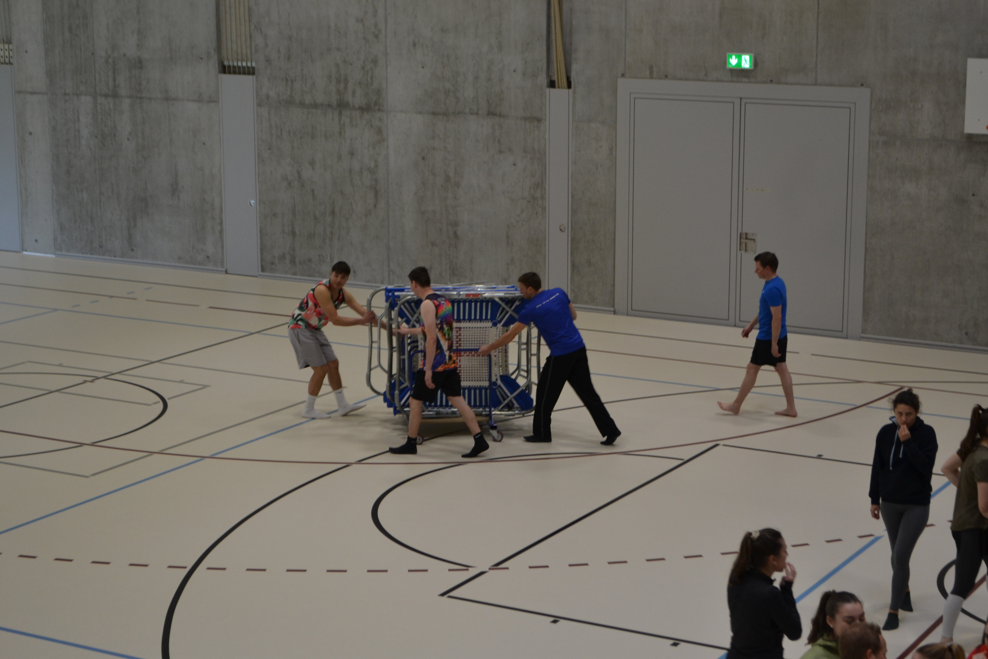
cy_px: 343
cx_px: 510
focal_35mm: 71
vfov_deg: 19.2
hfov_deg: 28.5
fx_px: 1948
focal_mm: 44
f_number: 5.3
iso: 400
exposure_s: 1/100
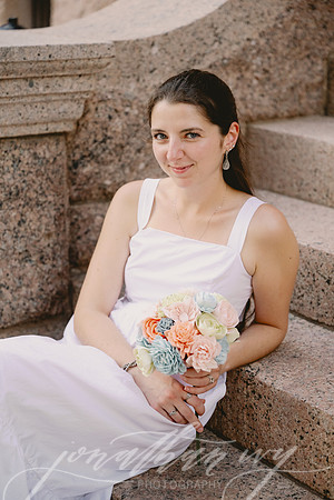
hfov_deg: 19.5
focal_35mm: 70
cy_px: 250
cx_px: 167
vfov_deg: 28.8
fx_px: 974
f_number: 2.8
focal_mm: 70
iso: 1000
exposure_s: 1/1600
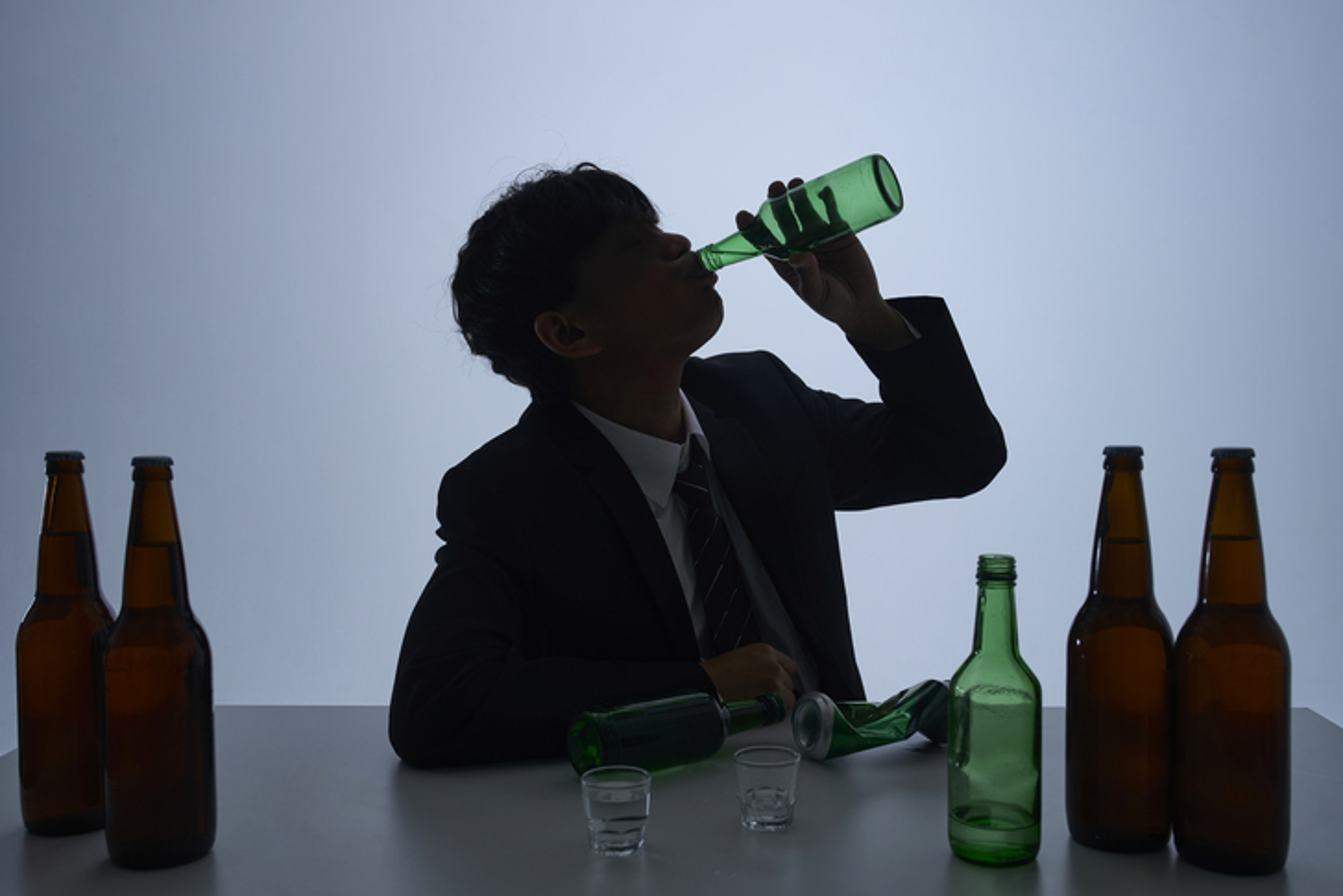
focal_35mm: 35
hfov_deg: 54.4
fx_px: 1306
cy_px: 448
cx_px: 672
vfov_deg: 37.9
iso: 80
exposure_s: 1/125
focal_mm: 35
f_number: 8
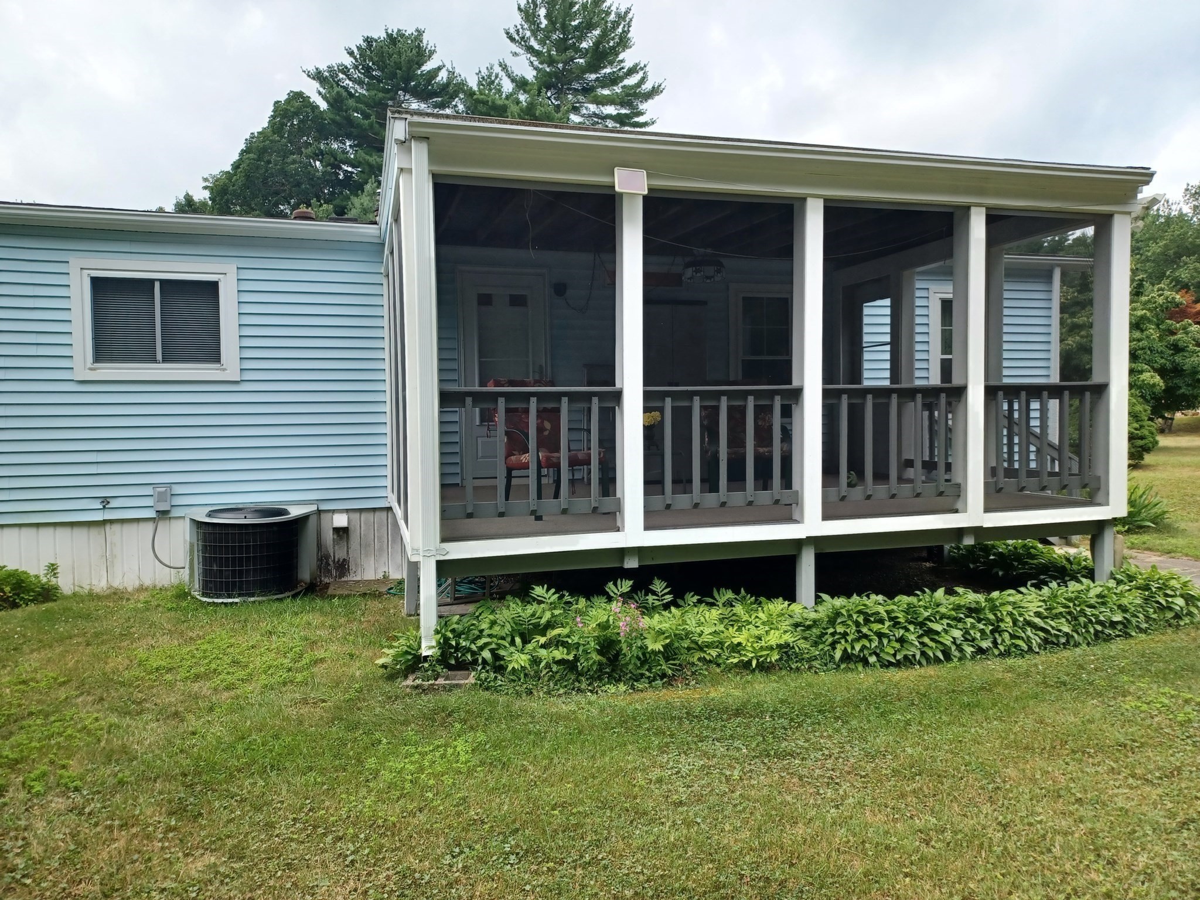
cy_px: 450
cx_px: 600
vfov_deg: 54.9
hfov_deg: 69.4
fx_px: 867
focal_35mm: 25
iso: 32
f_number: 1.8
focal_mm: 4.6
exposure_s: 1/222
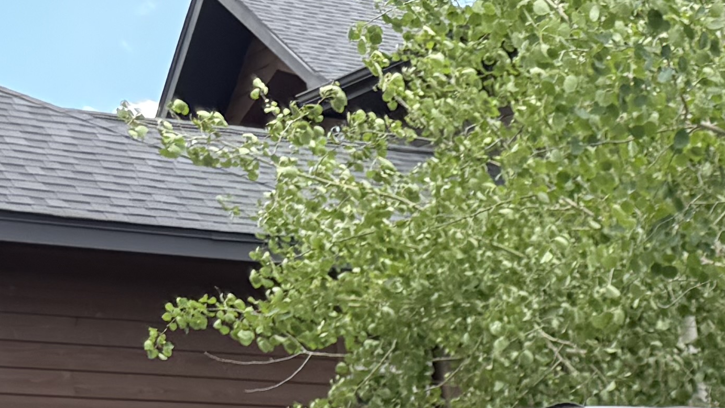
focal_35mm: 108
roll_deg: -0.1
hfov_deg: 16.2
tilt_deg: -14.4
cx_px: 1370
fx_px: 2076
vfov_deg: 9.5
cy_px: 1103
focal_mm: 6.76
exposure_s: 1/433
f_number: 1.78
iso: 80
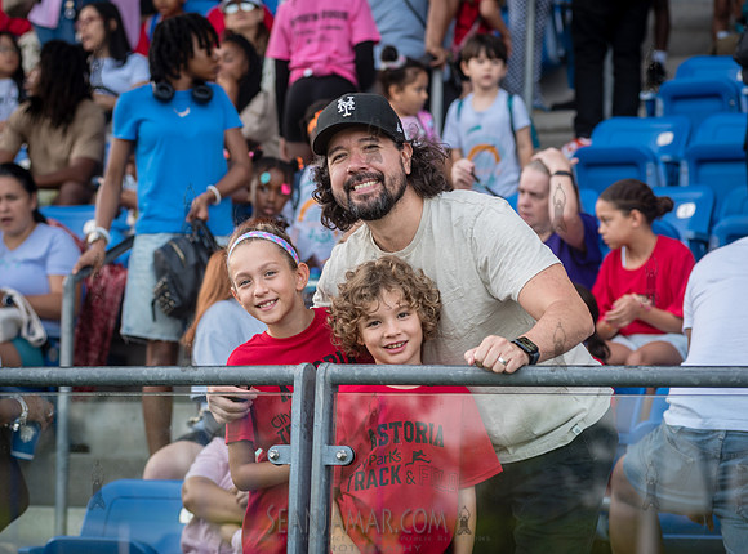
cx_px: 353
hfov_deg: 14.8
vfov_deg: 11.0
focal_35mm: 133
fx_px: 2871
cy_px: 278
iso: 125
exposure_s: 1/200
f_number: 4
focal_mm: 120
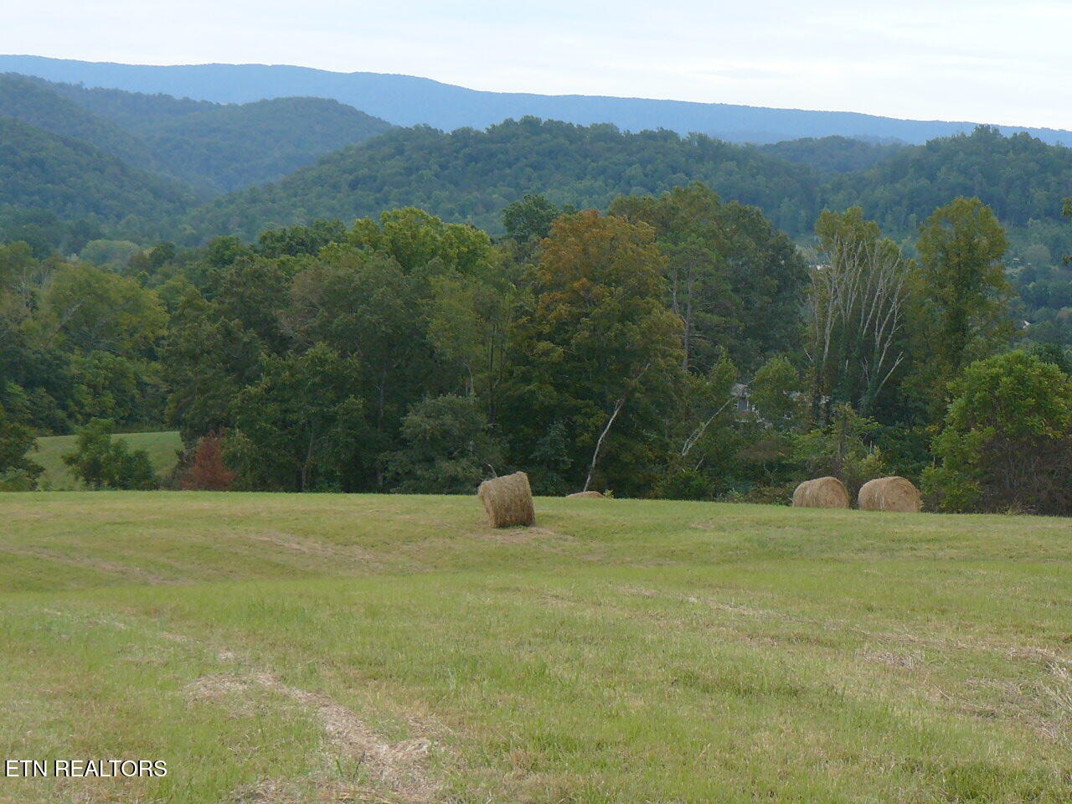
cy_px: 402
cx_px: 536
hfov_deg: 22.0
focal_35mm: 89
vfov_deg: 16.6
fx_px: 2756
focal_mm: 9.9
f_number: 3.2
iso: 100
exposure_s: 1/250
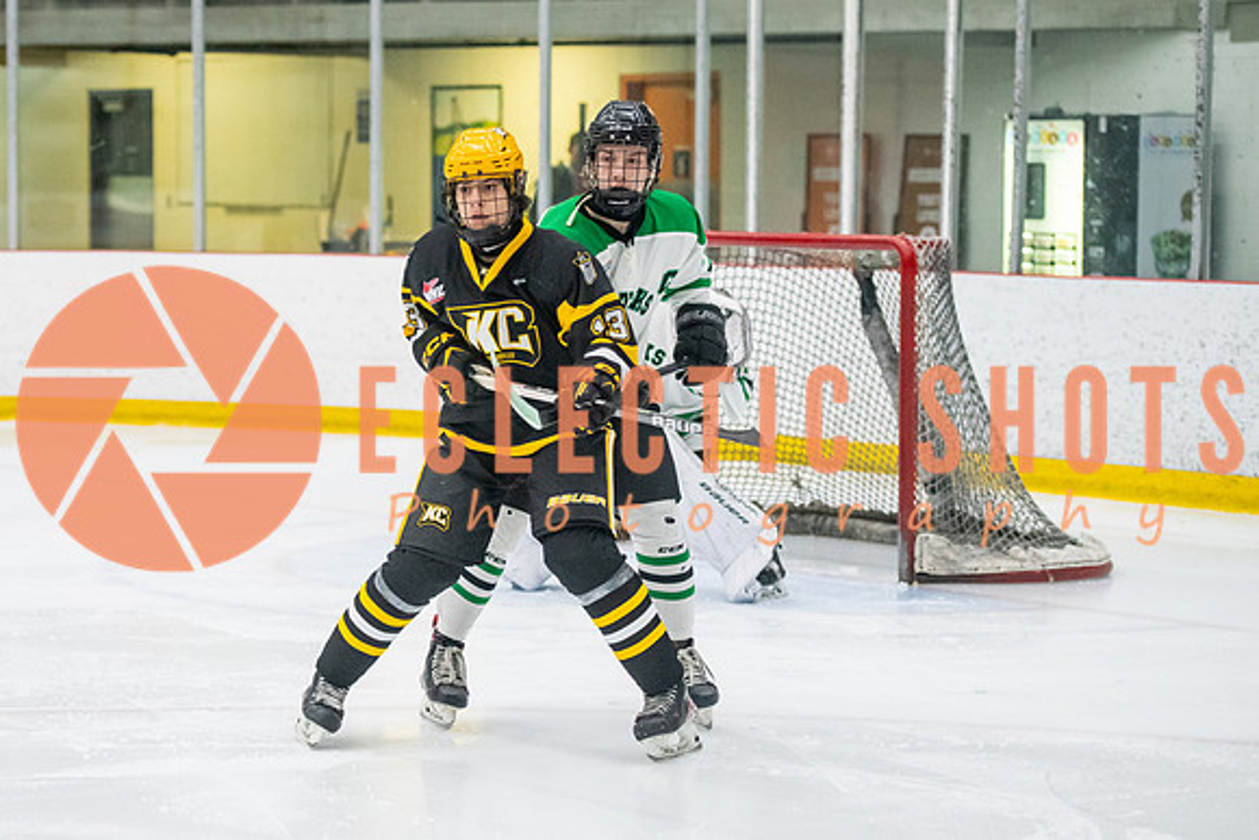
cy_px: 407
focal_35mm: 126
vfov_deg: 10.9
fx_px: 4418
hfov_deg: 16.2
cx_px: 399
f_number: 2.8
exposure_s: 1/800
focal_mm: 90
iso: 4000
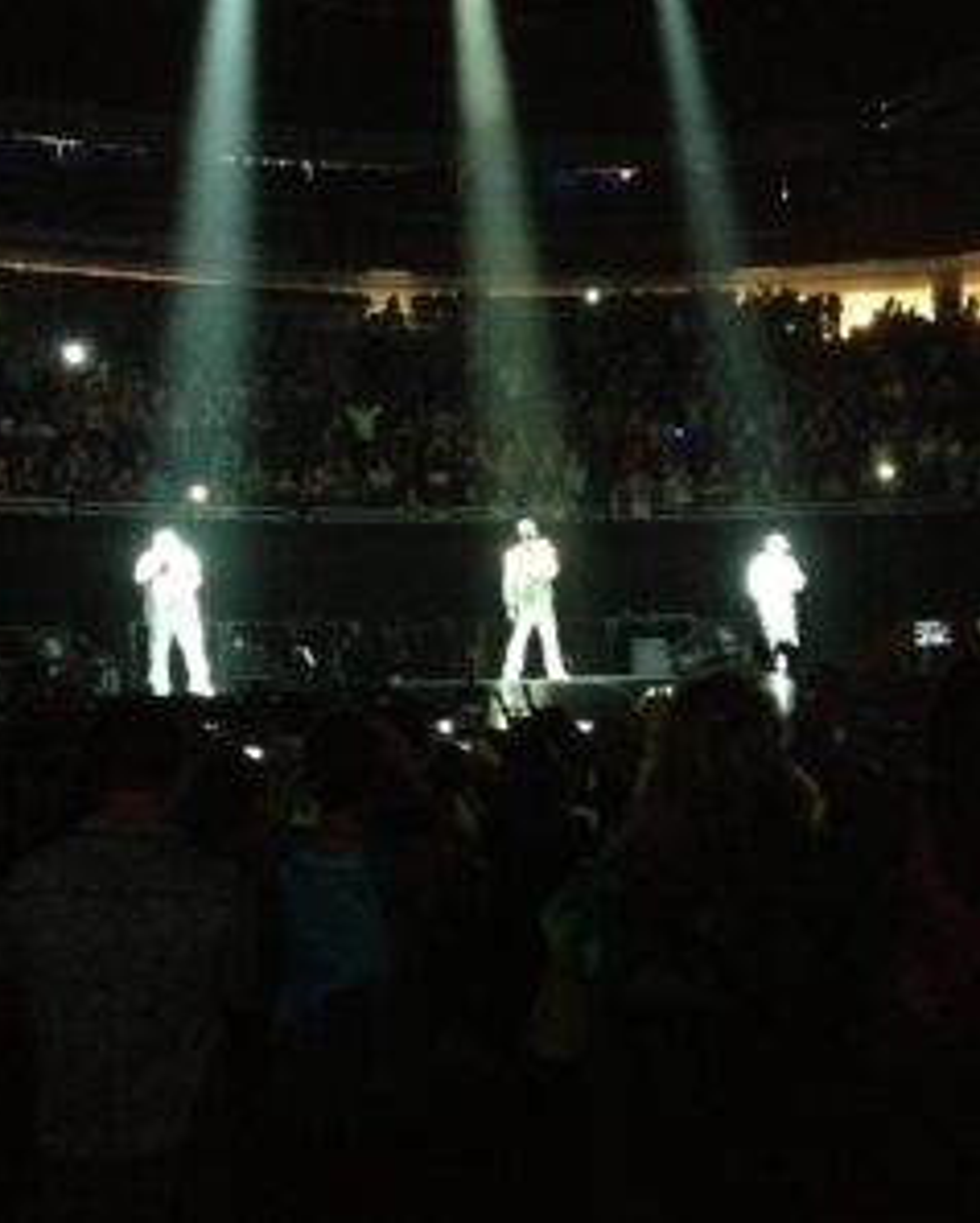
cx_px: 494
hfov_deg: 32.8
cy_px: 614
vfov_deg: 40.3
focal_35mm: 46
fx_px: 1666
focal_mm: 4.28
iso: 800
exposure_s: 1/15
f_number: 2.4
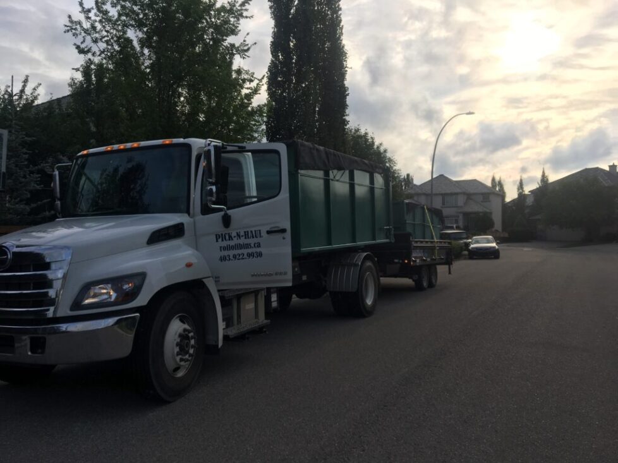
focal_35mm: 29
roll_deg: +2.9
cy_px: 232
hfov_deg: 61.7
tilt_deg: +7.2
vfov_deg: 48.2
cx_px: 309
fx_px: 518
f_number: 2.2
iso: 25
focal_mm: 4.15
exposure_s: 1/1026
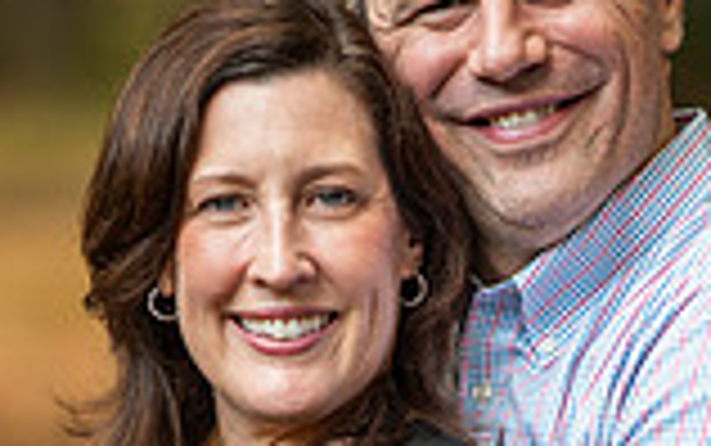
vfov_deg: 2.3
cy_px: 622
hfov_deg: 3.6
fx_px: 11247
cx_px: 400
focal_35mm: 580
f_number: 3.5
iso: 250
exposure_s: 1/60
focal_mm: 200
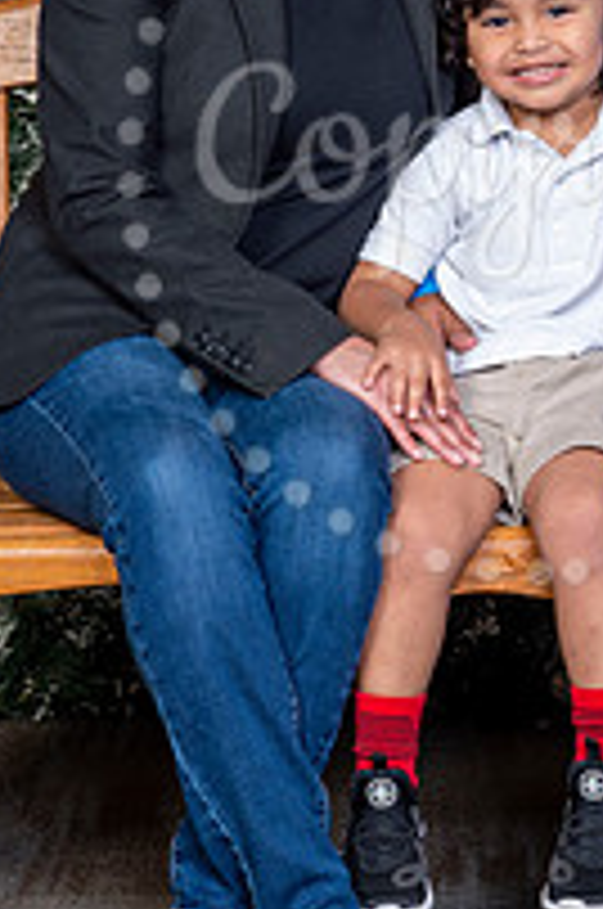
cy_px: 158
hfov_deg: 7.2
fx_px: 4765
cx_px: 542
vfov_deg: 10.9
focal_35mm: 189
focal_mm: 85
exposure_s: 1/125
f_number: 8
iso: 400
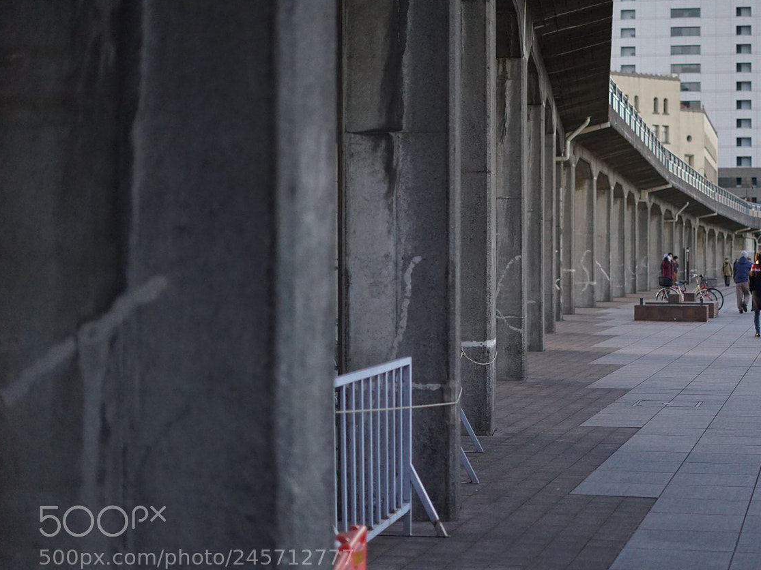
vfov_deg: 21.3
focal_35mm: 69
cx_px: 543
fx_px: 1517
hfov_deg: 27.9
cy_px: 247
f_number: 1.8
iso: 1600
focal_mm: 50
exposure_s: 1/8000
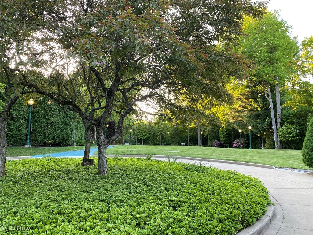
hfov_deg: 67.3
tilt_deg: +4.9
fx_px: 235
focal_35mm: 26
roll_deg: -0.2
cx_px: 156
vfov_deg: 53.1
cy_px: 118
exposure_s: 1/121
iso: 100
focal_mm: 4.25
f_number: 1.8
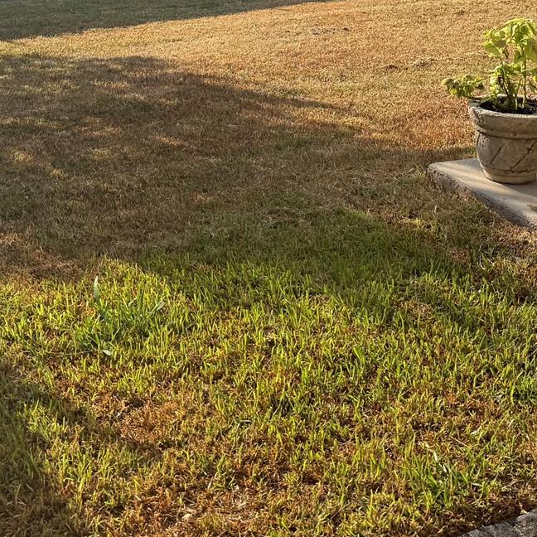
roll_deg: -0.4
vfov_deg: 24.2
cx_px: 332
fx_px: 1176
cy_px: -40
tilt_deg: -8.8
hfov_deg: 25.7
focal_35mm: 67
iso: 100
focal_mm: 6.76
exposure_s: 1/4975
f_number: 1.78
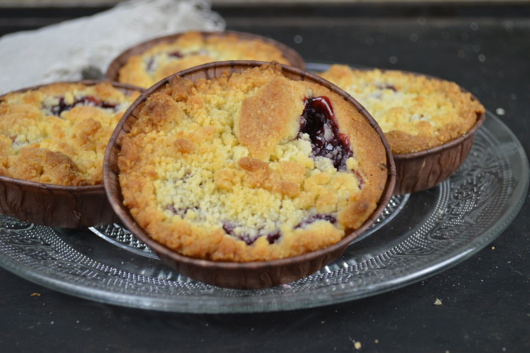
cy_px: 176
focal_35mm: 54
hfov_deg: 36.9
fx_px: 794
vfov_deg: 25.0
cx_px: 265
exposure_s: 1/8
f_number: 5.6
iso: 100
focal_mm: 36
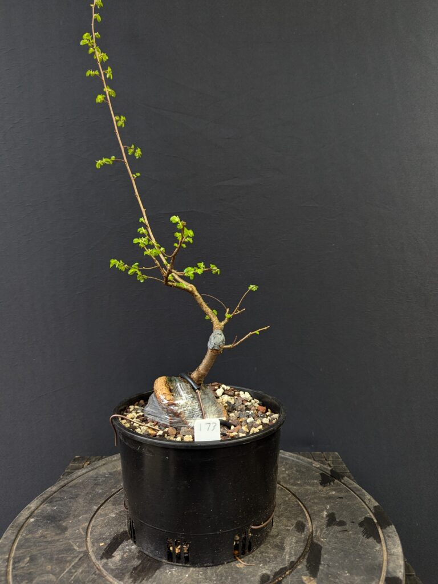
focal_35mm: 24
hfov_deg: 56.8
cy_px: 292
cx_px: 219
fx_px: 405
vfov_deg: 71.6
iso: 71
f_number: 1.85
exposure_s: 1/25
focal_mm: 6.81
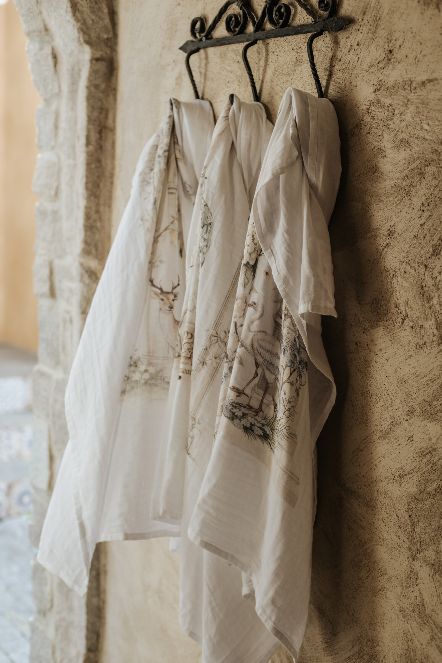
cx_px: 221
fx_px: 921
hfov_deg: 27.0
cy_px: 332
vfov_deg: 39.6
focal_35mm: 50
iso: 160
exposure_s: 1/160
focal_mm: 50
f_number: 2.8
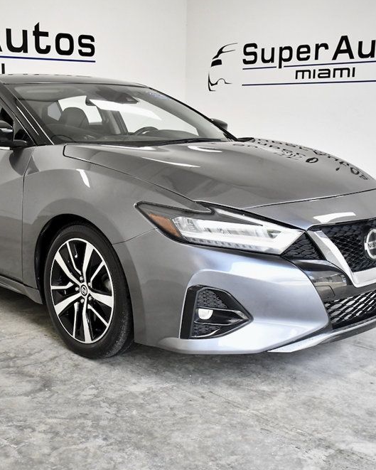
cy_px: 241
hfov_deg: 31.2
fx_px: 668
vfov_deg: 38.8
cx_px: 119
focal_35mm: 48
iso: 2500
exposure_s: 1/1000
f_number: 4.5
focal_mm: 22
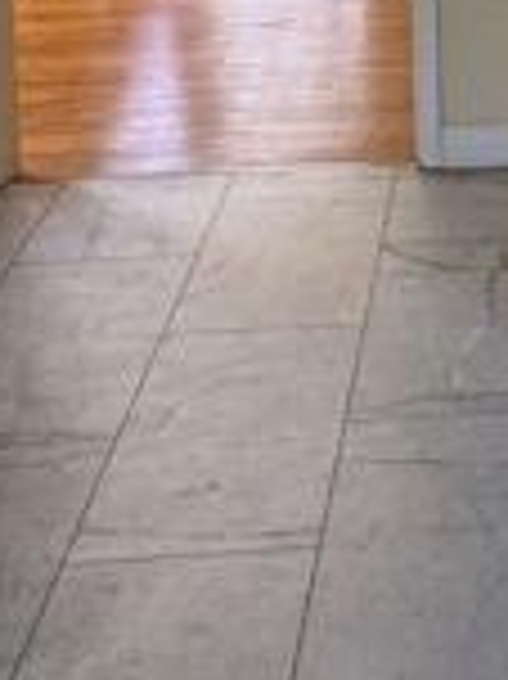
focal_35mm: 95
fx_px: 1862
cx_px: 764
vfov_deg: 18.0
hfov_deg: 14.5
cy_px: -392
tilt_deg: -5.3
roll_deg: +1.2
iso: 160
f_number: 2.2
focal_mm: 2.22
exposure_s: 1/99
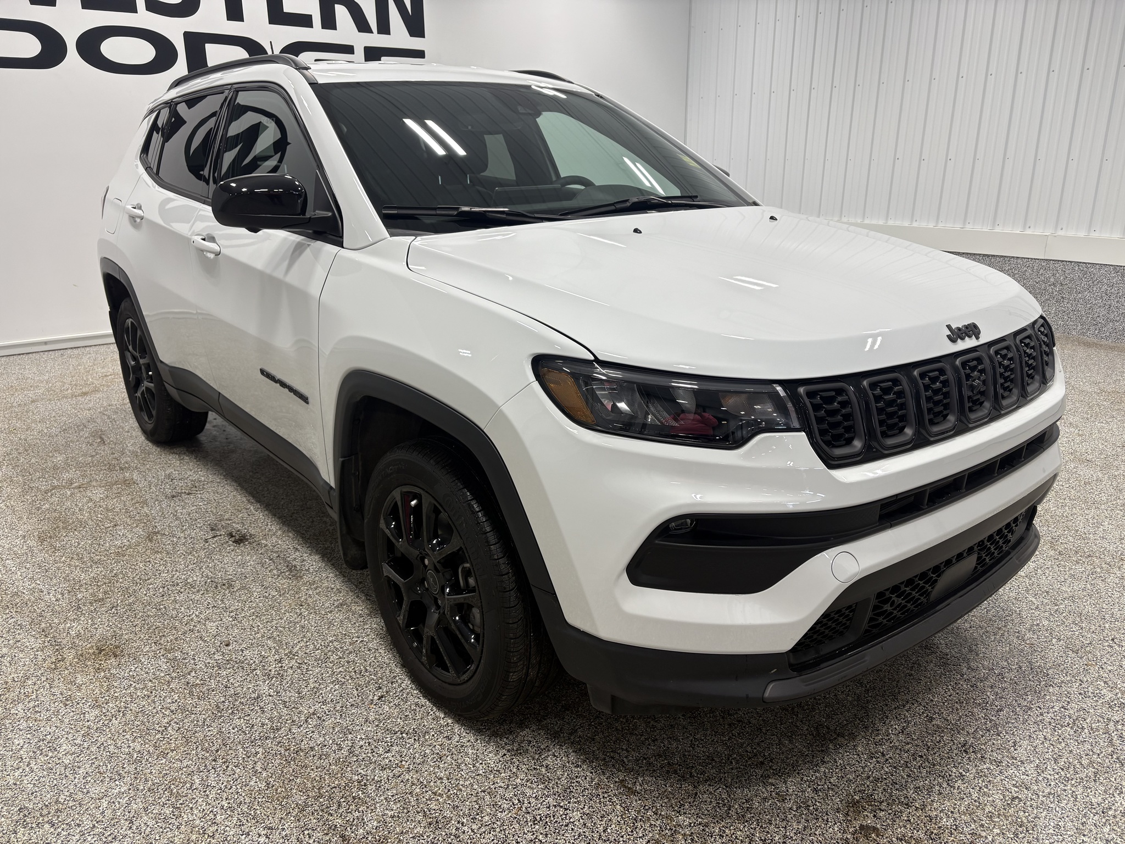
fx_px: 845
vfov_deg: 53.1
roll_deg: +1.2
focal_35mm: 26
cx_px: 562
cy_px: 422
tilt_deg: -18.1
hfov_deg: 67.3
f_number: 1.6
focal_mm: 5.96
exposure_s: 1/185
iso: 40
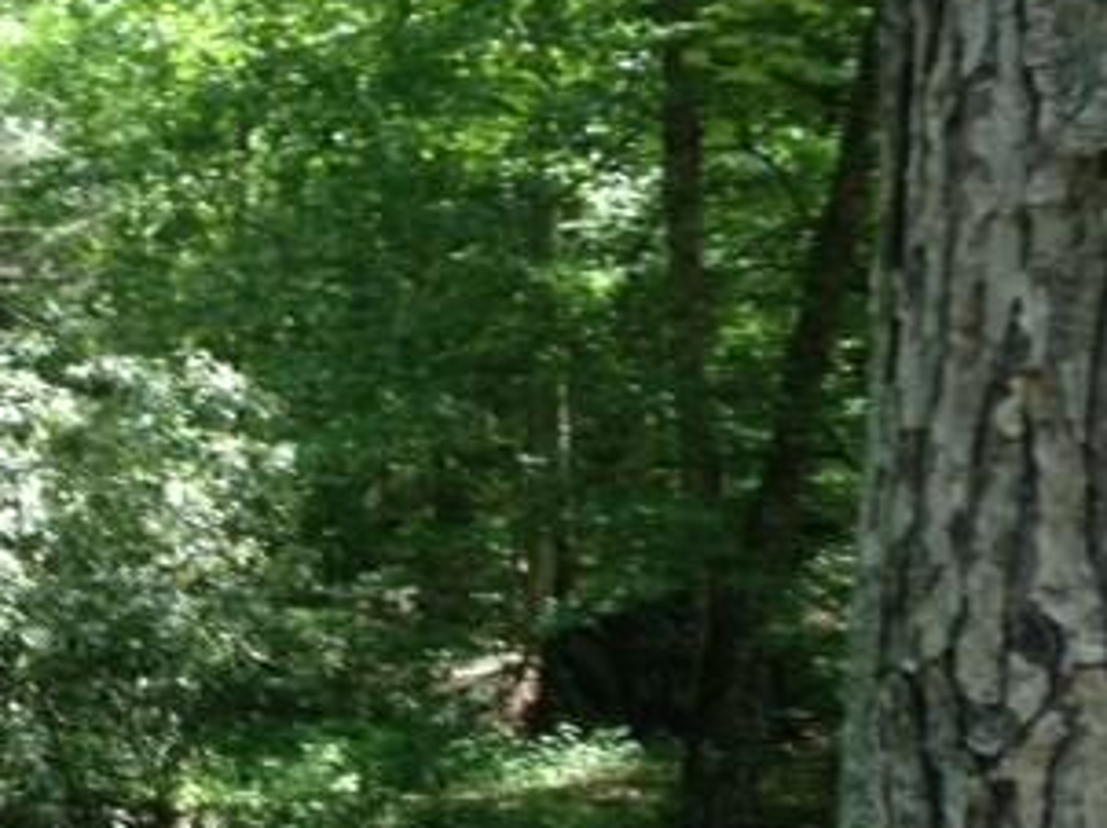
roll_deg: -0.7
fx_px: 2237
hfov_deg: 26.3
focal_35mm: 70
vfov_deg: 20.3
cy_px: 824
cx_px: 0
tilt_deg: -0.5
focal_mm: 4.12
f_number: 2.4
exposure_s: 1/120
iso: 50
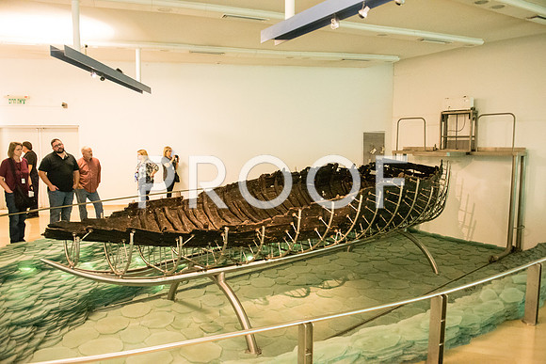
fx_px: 394
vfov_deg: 49.6
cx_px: 273
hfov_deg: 69.4
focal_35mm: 26
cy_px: 182
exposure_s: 1/50
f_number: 2.8
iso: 6400
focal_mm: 26
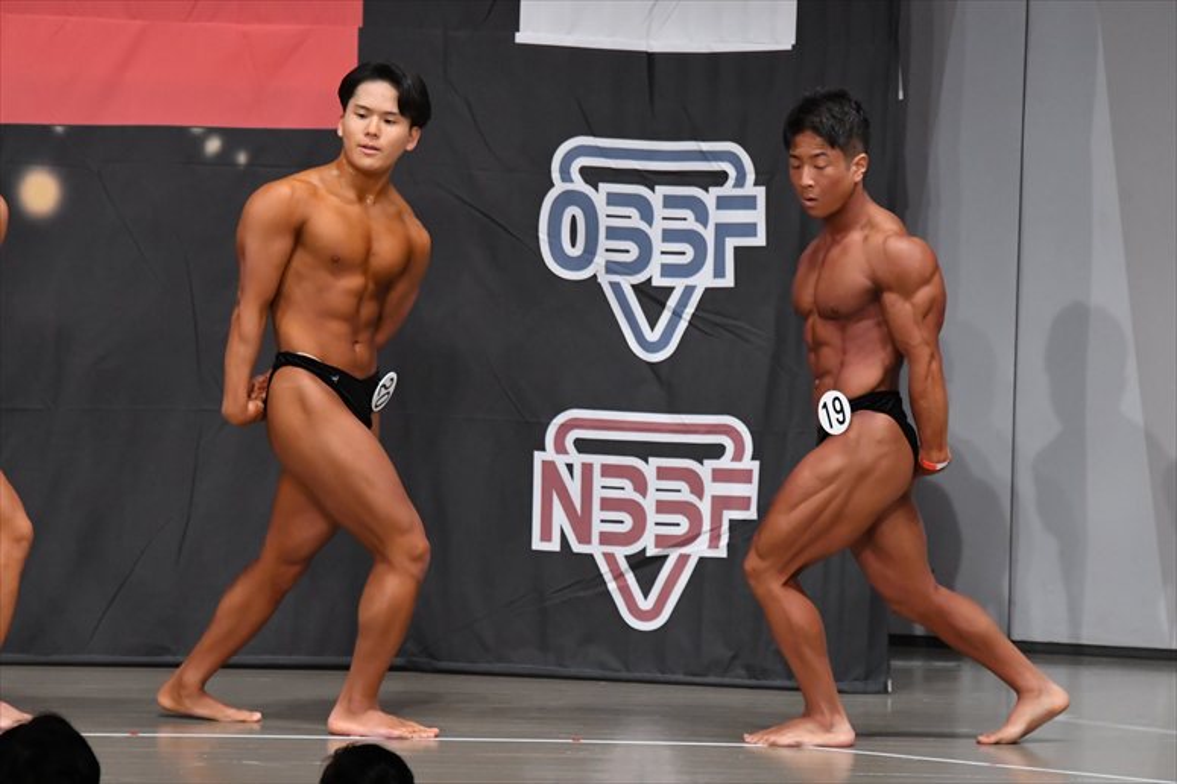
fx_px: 8333
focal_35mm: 255
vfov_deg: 5.4
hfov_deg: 8.1
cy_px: 392
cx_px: 588
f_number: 5.6
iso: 5000
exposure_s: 1/400
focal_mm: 170
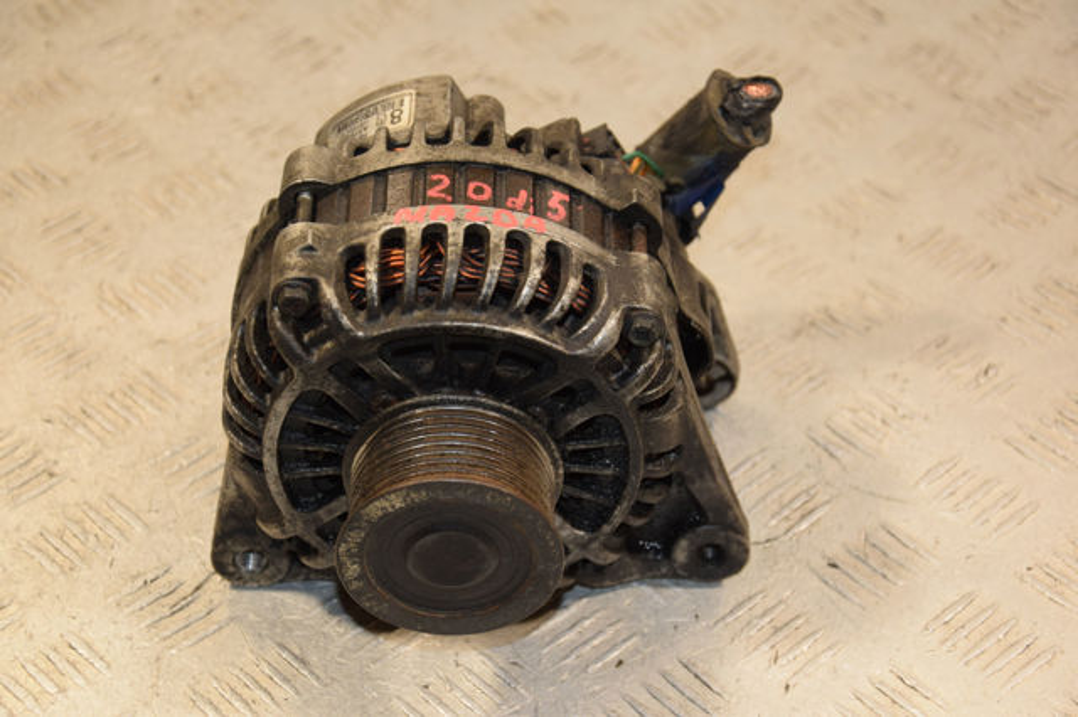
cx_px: 539
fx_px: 2783
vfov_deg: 14.7
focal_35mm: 93
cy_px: 358
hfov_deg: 21.9
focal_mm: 62
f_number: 5.3
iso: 800
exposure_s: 1/160
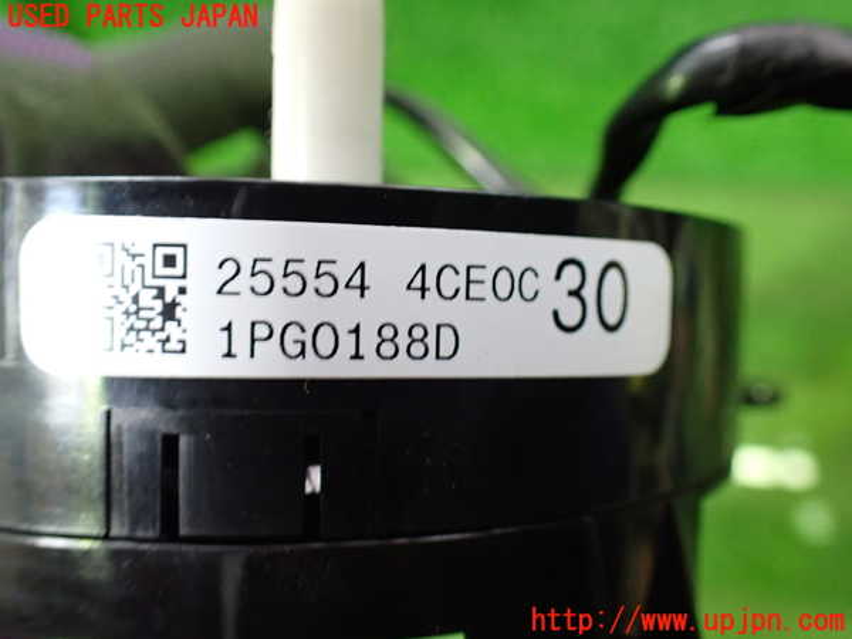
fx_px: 738
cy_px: 320
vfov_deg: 46.8
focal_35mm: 30
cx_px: 426
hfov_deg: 60.0
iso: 800
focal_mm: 5.4
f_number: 2.3
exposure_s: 1/30
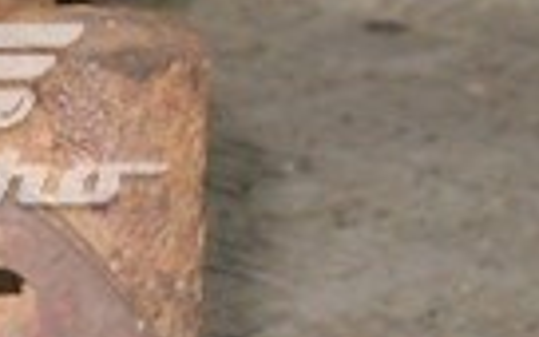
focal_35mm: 204
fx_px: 2997
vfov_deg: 6.4
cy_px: 143
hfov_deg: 9.9
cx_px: -309
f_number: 5.5
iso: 200
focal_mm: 6.72
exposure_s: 1/30
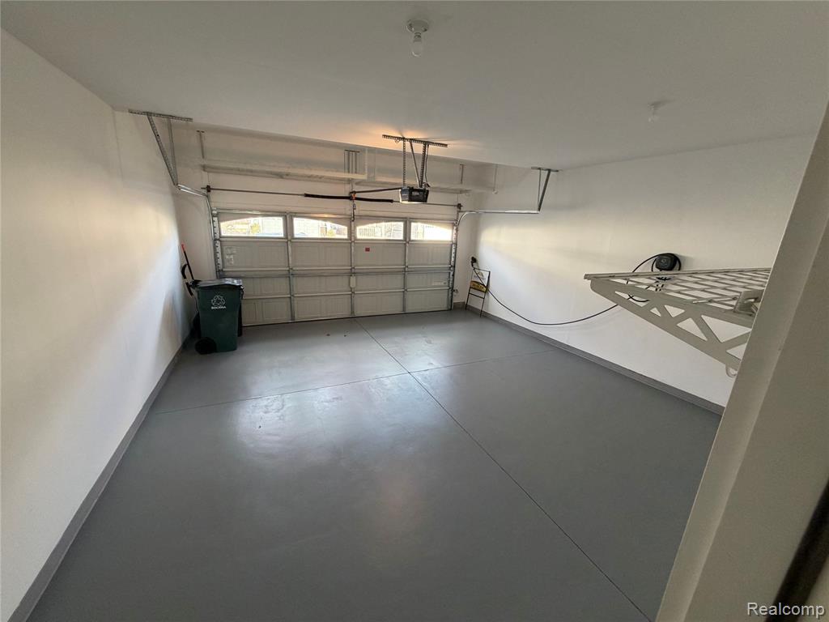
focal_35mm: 14
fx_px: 335
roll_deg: -2.2
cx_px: 414
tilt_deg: -15.8
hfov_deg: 102.1
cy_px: 311
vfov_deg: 85.7
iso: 200
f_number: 2.2
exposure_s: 1/60
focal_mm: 2.22
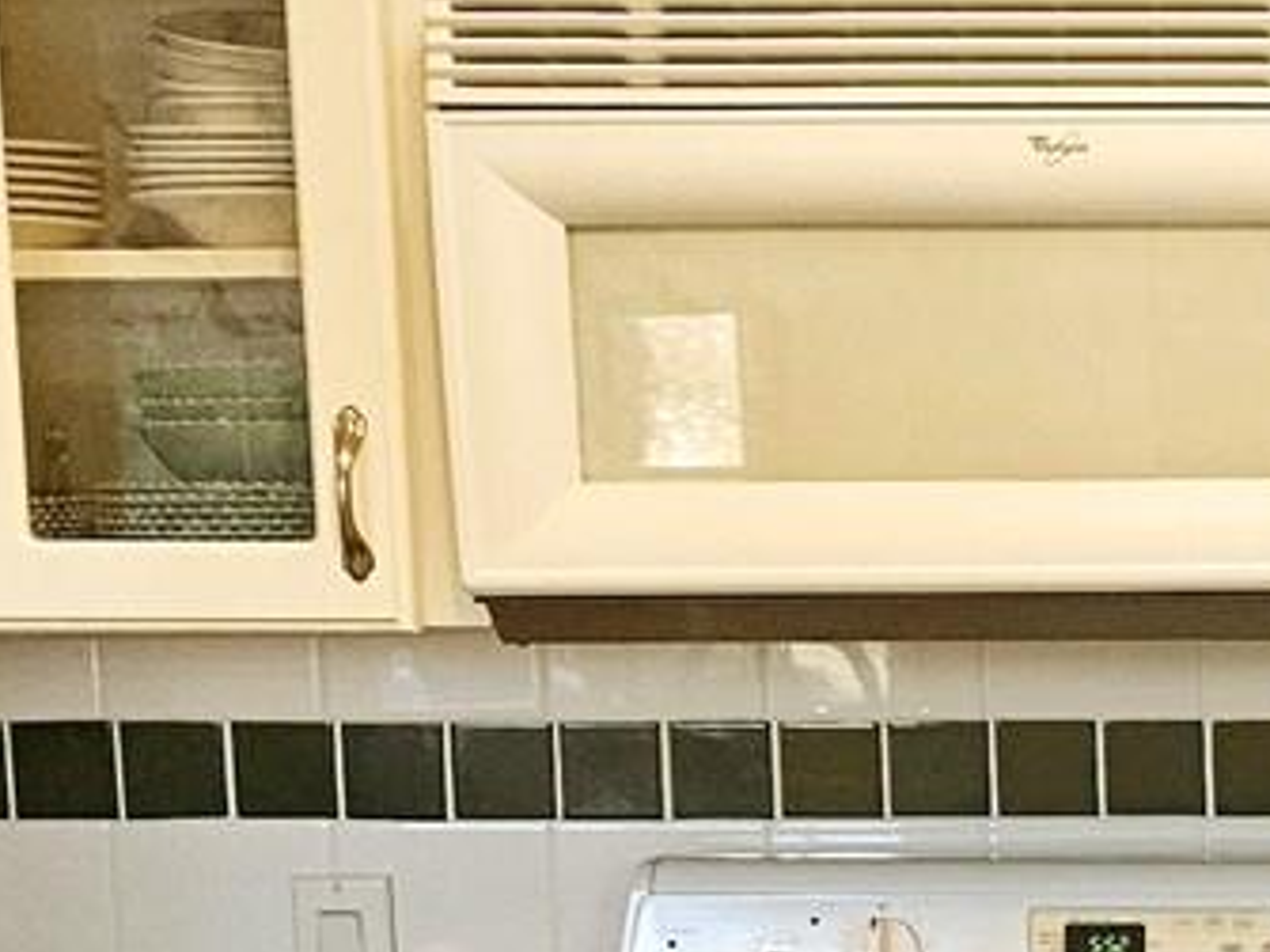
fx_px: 4034
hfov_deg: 16.0
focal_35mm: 110
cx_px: 2051
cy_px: 925
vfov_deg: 13.3
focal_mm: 5.4
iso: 250
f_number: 1.8
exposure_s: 1/120
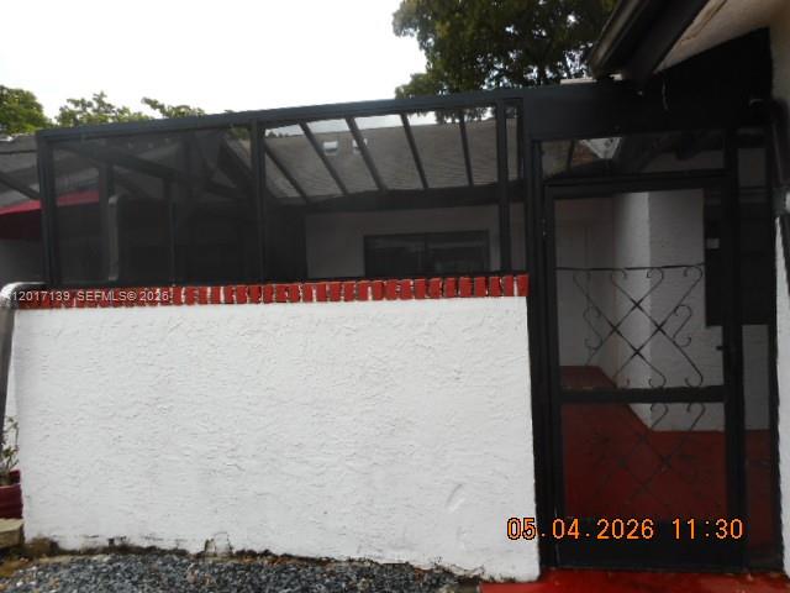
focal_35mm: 25
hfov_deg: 69.4
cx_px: 395
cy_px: 296
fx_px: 571
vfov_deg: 54.9
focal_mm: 4.5
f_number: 3.7
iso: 80
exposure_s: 1/320
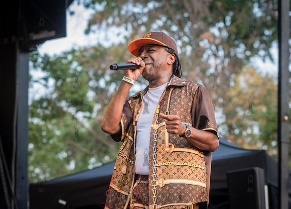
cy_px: 104
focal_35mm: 110
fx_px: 912
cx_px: 156
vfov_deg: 13.0
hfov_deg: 18.1
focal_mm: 105
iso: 1000
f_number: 4.5
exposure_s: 1/400
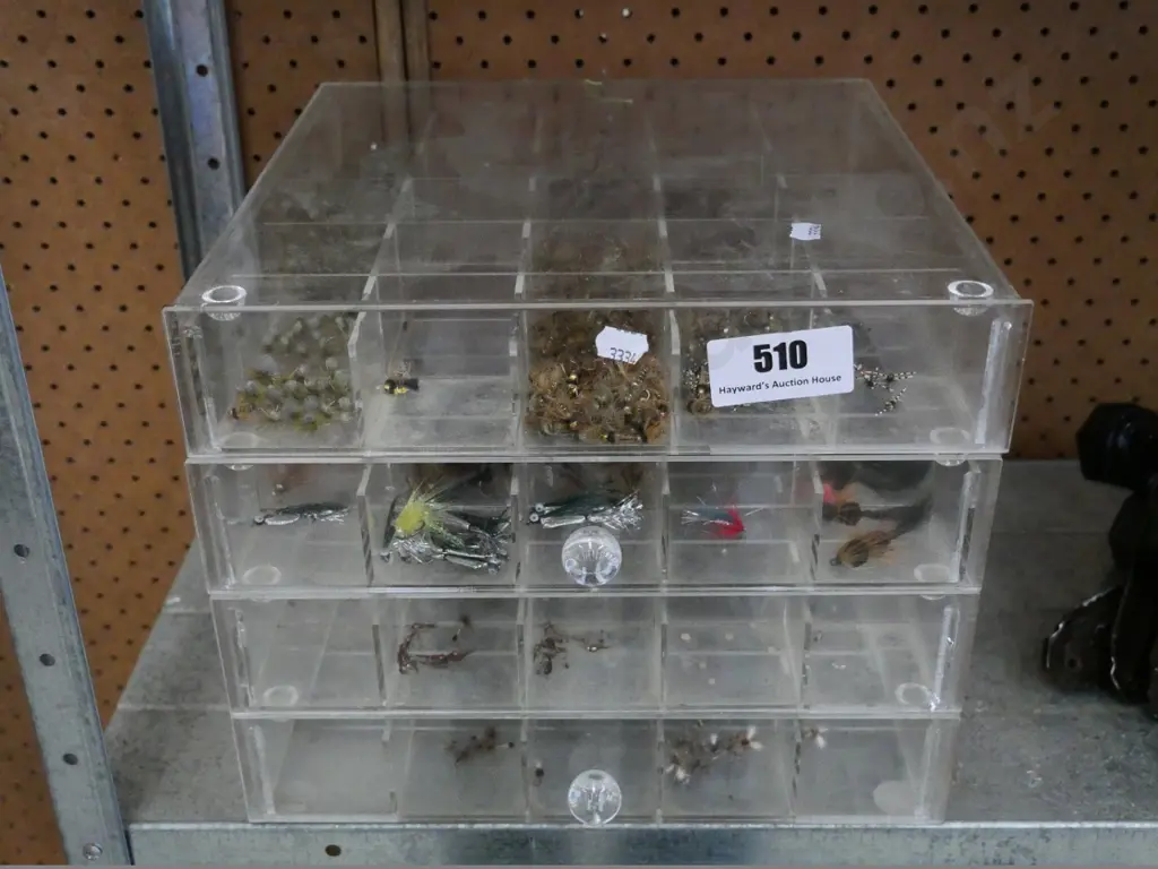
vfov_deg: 39.7
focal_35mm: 36
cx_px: 579
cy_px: 434
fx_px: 1204
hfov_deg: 51.4
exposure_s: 1/320
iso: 6400
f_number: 3.9
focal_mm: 18
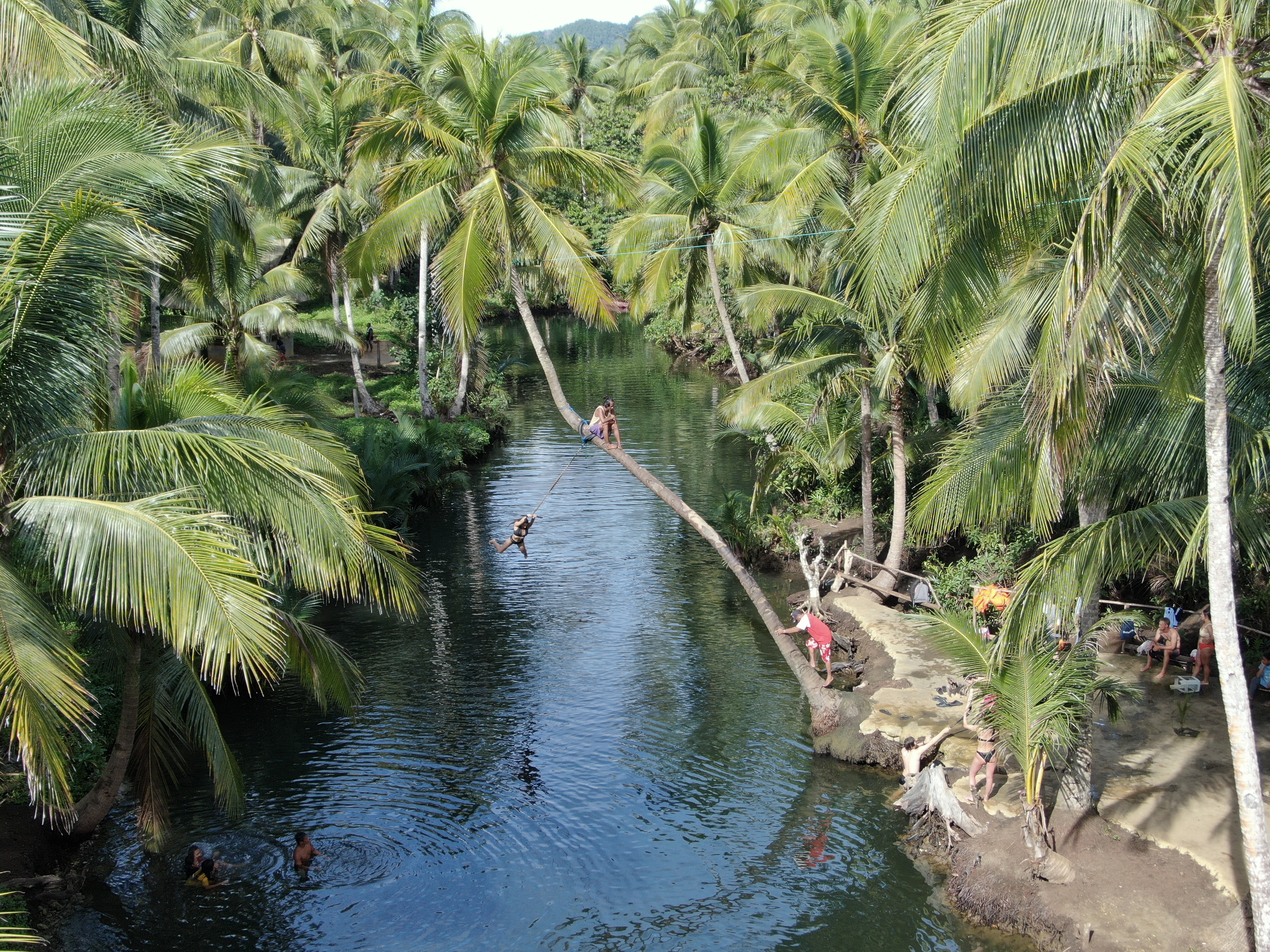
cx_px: 635
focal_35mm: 44
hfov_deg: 42.9
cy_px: 476
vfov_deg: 32.9
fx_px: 1614
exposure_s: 1/240
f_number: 3.6
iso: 100
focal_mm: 7.71
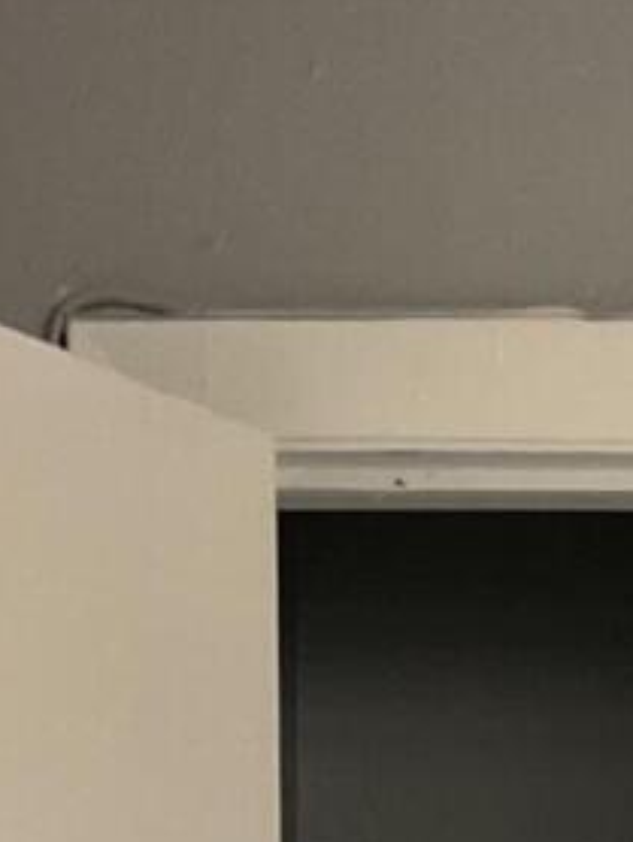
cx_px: 642
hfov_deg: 7.9
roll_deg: -0.5
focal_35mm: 187
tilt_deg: -10.9
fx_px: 4552
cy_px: 2653
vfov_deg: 8.5
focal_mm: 5.7
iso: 64
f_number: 1.5
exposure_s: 1/60
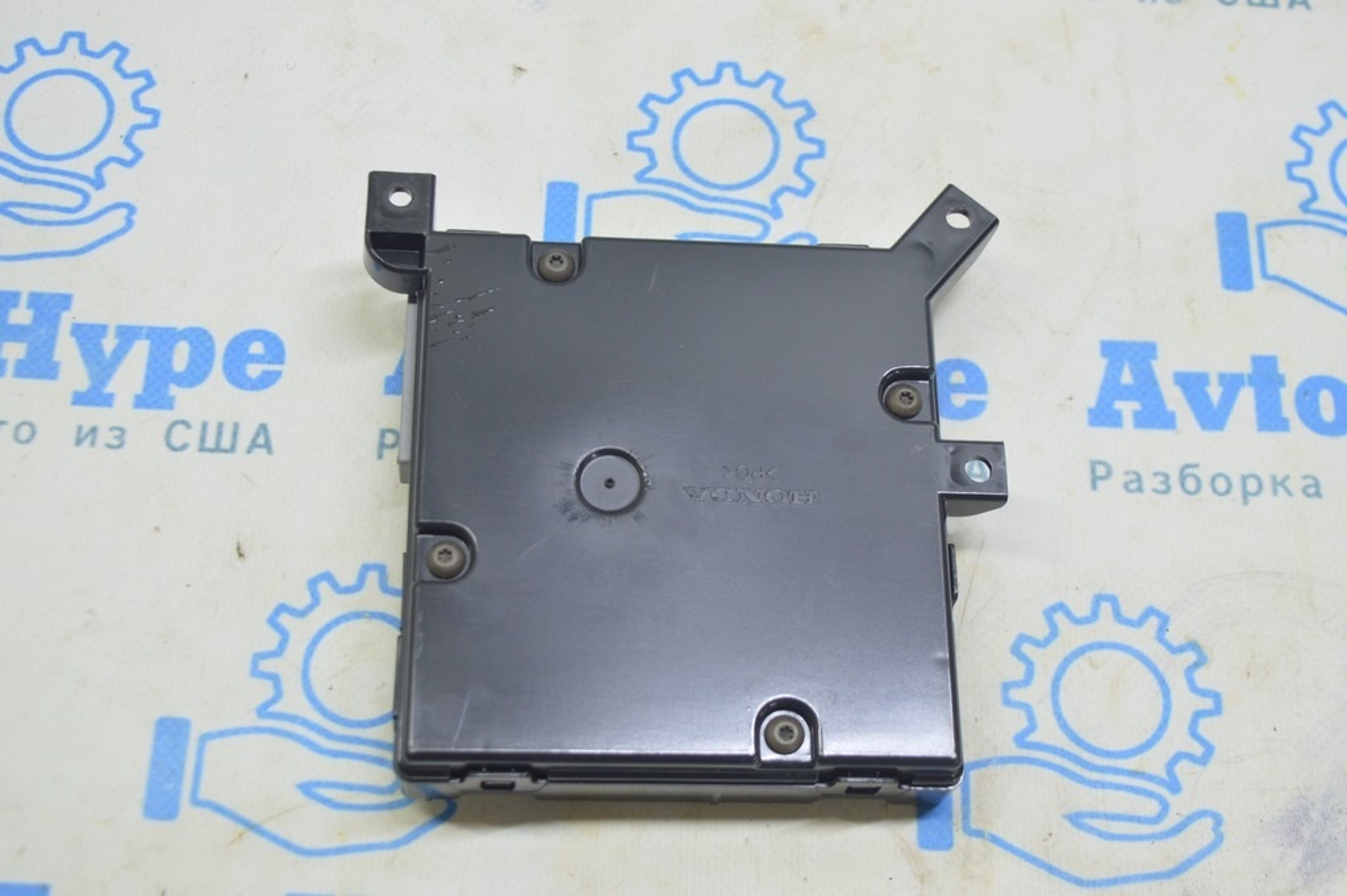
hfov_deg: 38.9
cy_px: 448
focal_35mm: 51
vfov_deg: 26.4
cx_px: 674
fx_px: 1907
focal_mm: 34
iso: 400
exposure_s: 1/20
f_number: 5.6
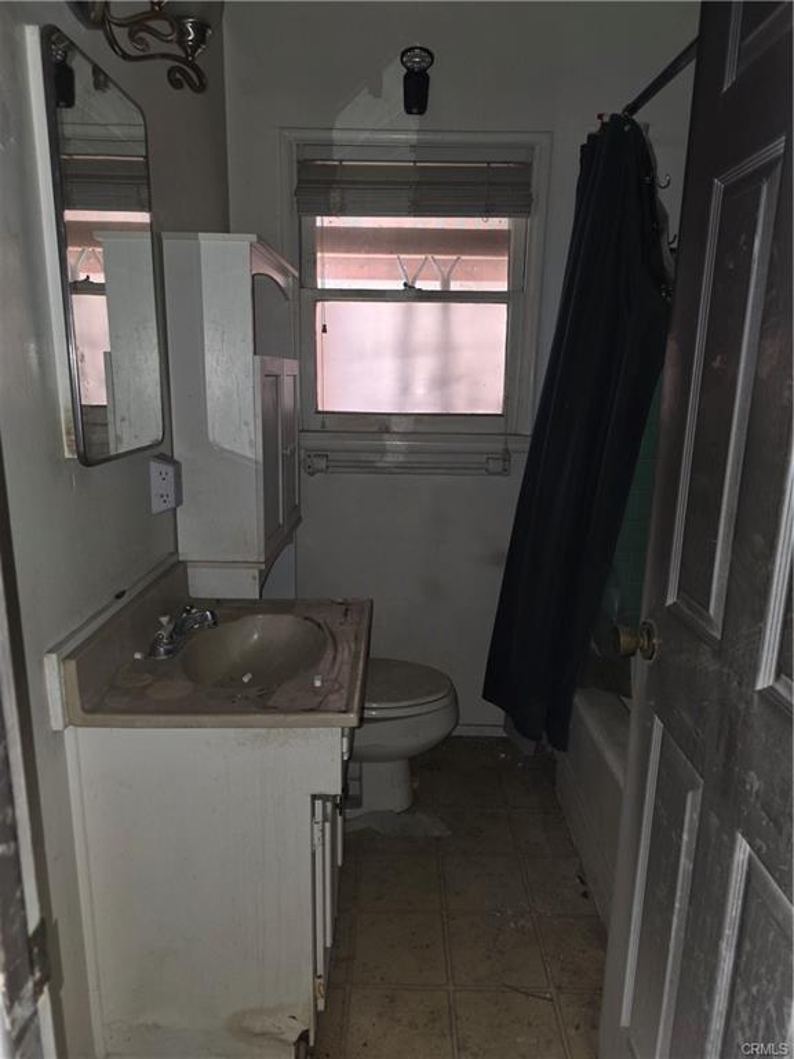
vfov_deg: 73.9
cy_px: 530
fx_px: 703
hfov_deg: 58.9
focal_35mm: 23
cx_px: 397
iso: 100
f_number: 1.7
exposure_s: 1/33.8
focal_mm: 6.3
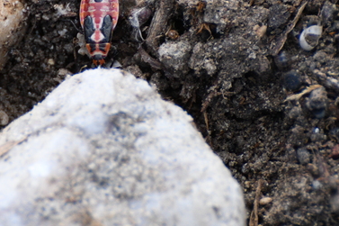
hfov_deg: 1.8
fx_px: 10796
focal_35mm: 1147
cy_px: 24
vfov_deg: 1.2
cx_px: 106
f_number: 9
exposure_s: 1/1000
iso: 1600
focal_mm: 300
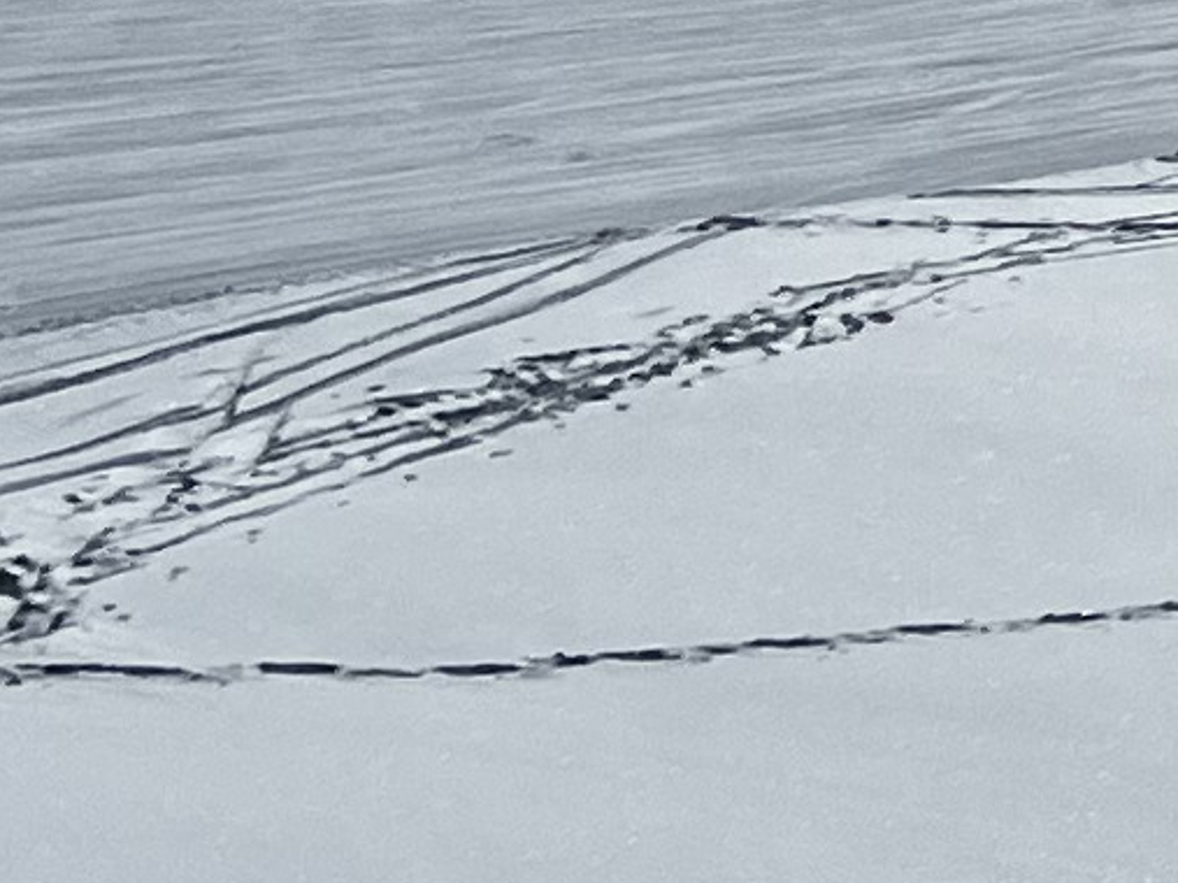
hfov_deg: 8.4
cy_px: -600
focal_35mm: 205
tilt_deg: +5.3
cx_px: 3299
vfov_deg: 7.1
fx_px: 6975
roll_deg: -0.1
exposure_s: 1/16393
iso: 32
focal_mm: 5.7
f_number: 1.5
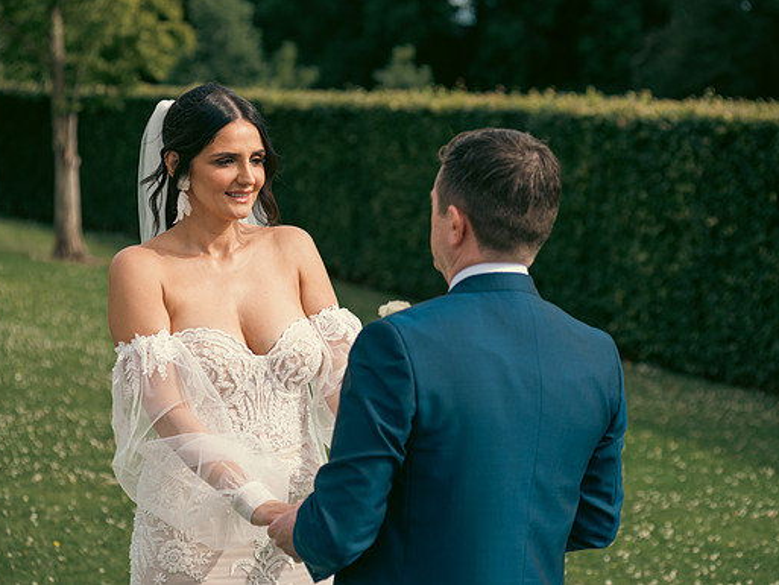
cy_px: 292
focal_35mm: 87
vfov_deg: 17.0
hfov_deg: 22.5
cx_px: 421
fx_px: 1958
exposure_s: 1/250
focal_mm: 80
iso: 80
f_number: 3.5
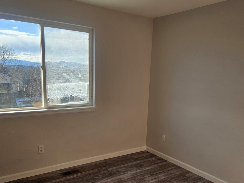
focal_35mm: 32
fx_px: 226
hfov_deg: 56.8
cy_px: 116
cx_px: 122
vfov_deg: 43.8
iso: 25
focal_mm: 5.4
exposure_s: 1/598
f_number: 1.8
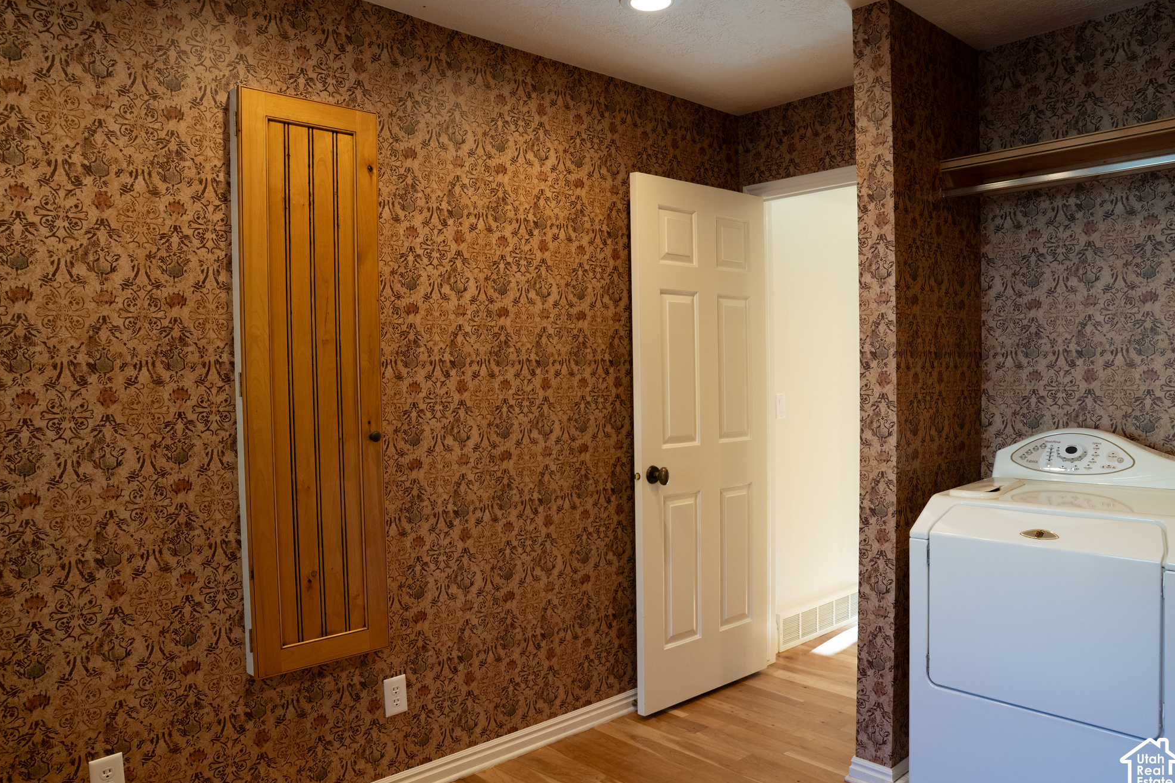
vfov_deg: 51.3
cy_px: 402
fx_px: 816
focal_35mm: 25
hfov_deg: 71.5
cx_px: 590
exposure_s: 1/160
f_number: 4
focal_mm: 24
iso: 1600
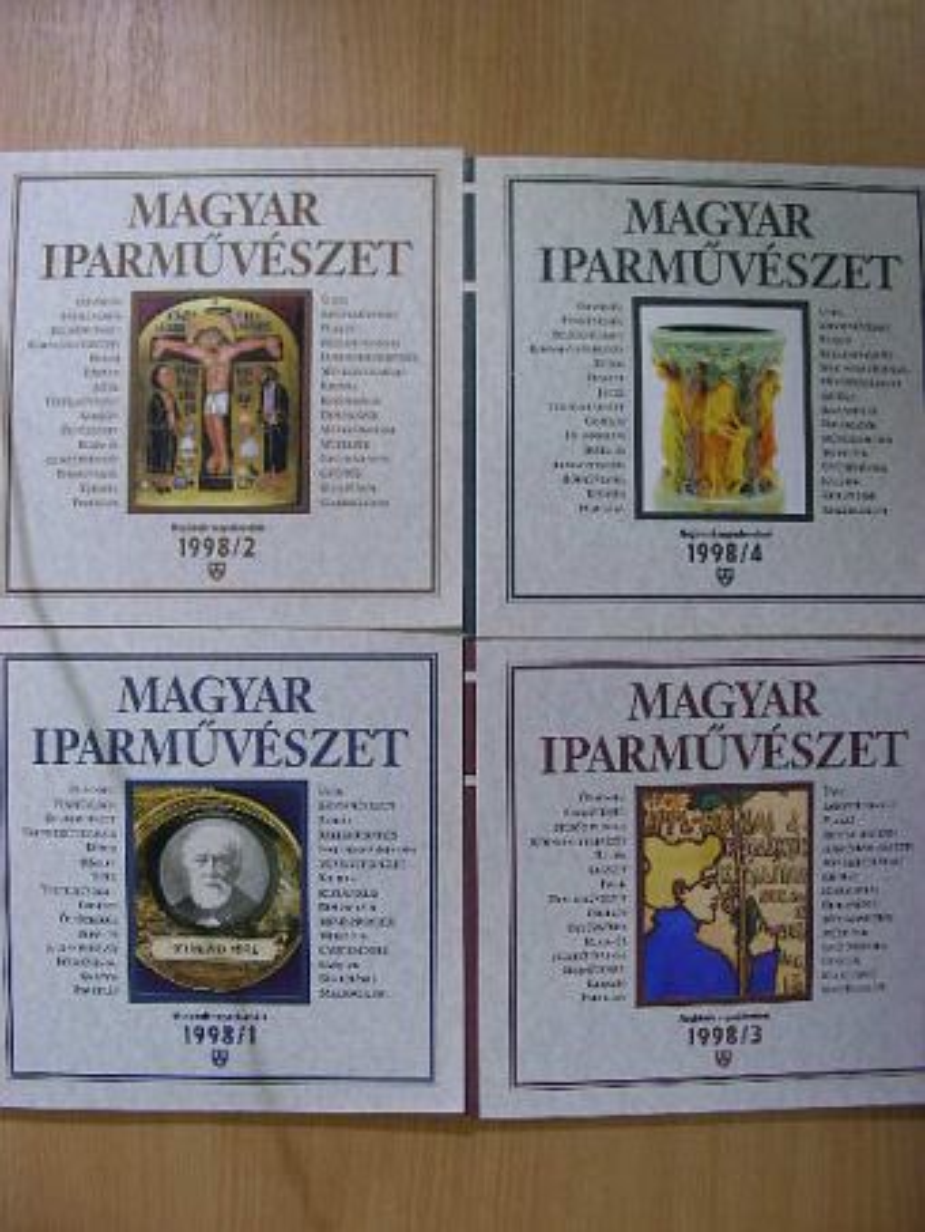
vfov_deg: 49.0
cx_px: 462
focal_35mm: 38
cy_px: 616
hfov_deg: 37.7
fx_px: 1353
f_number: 3.5
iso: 129
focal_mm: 6.3
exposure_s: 1/30
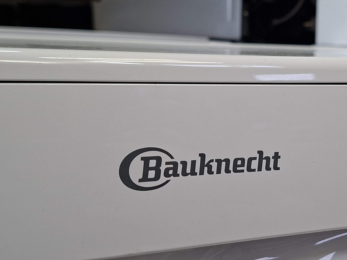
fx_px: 521
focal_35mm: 52
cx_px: 278
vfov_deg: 28.0
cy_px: 125
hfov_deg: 35.6
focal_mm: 5.54
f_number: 1.8
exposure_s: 1/100
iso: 125
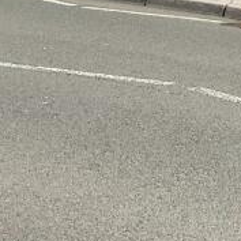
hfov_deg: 10.8
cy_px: -274
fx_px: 1166
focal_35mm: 148
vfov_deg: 10.6
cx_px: 479
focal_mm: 3
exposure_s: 1/1577
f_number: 1.8
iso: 16
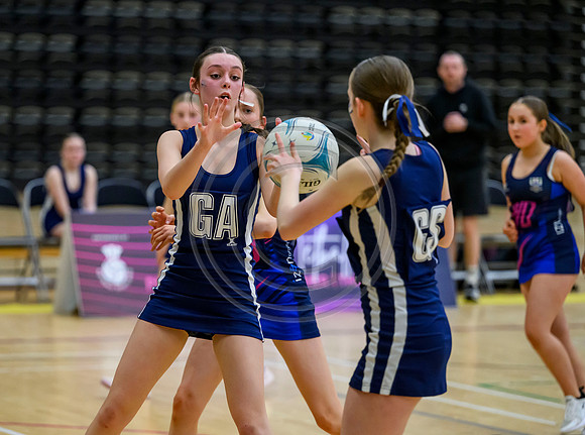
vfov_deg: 9.1
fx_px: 2721
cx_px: 208
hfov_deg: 12.3
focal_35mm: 162
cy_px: 223
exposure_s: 1/1000
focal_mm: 130
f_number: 2.8
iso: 6400
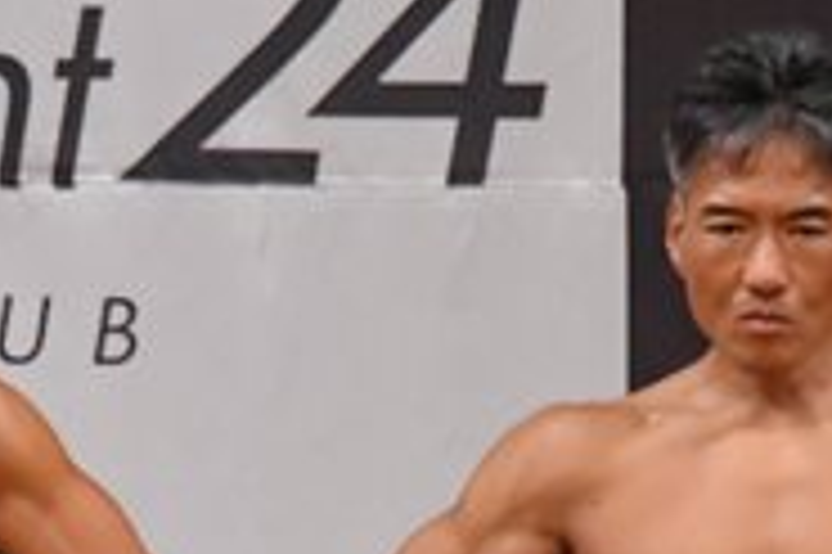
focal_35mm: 1134
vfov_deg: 1.2
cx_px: -151
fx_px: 26184
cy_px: 977
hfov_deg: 1.8
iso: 6400
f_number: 5.6
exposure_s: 1/400
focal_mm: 180
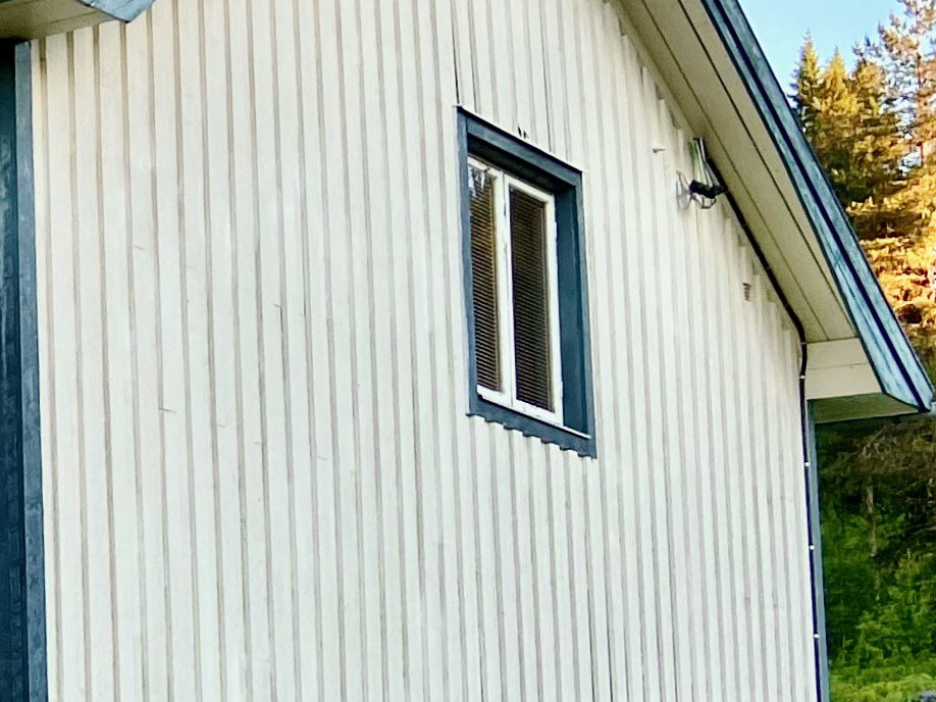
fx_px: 2730
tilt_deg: +7.6
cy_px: 536
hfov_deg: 16.7
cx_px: -670
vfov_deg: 14.6
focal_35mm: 101
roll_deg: +0.4
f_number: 1.8
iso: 32
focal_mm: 4.25
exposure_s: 1/360
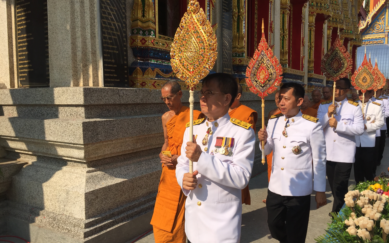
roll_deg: -1.6
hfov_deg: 61.2
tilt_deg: -3.7
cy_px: 126
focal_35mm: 31
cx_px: 195
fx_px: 329
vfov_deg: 40.6
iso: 32
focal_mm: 4.15
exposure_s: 1/1980
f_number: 2.2
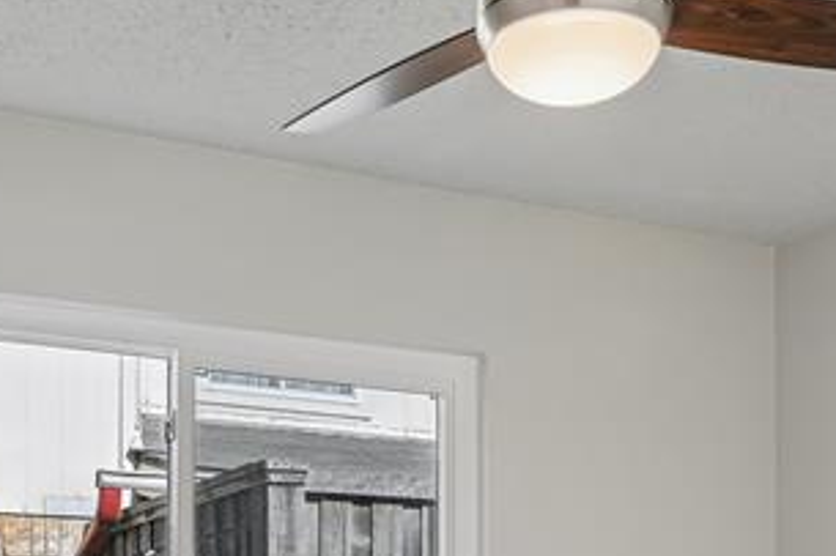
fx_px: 1323
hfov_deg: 34.9
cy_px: 677
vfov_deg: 21.9
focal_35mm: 57
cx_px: 310
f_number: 8
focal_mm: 17
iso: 400
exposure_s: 1/80
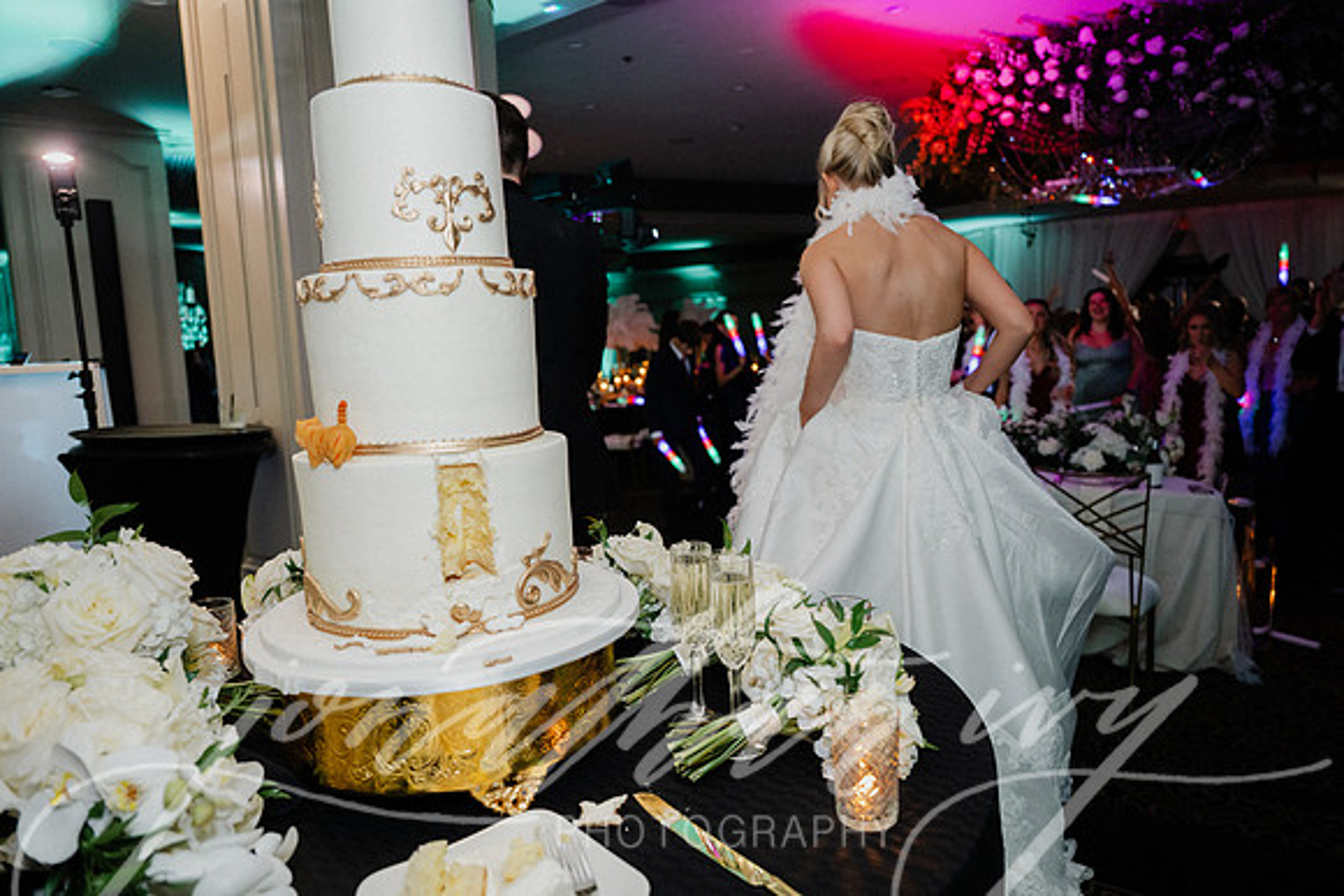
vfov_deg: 53.2
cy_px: 448
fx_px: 896
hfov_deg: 73.7
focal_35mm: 24
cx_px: 672
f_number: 2.8
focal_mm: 24
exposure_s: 1/160
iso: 2000
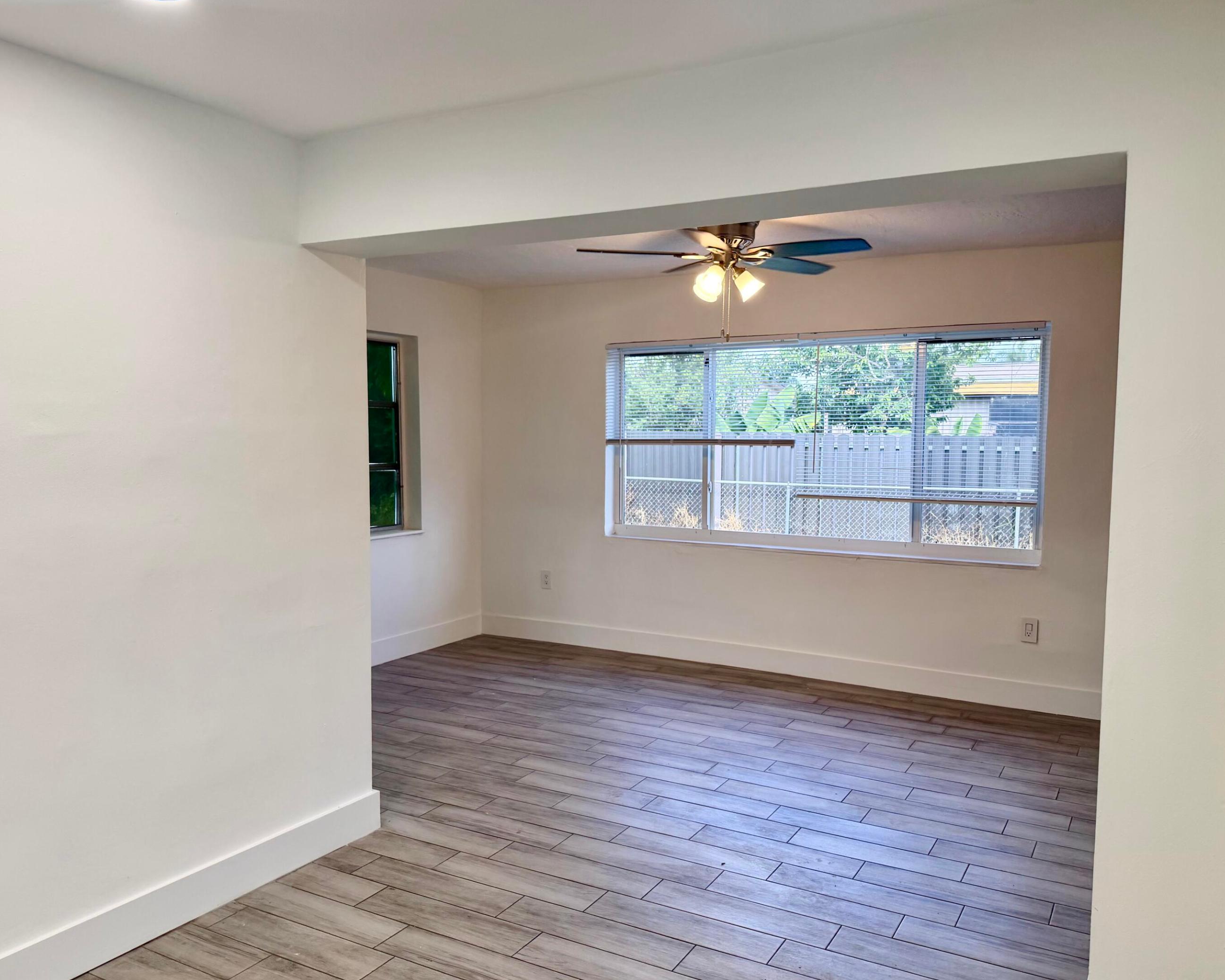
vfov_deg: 54.9
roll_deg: +0.3
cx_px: 665
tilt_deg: -4.2
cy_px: 508
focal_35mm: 26
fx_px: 943
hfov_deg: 65.9
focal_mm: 6.76
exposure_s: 1/190
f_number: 1.78
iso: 125
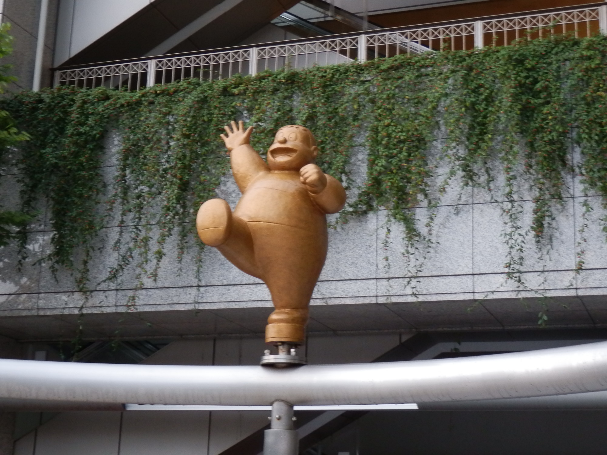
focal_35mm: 60
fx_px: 1052
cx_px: 304
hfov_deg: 32.2
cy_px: 228
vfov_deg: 24.4
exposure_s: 1/30
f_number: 4.2
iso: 400
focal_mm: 10.8
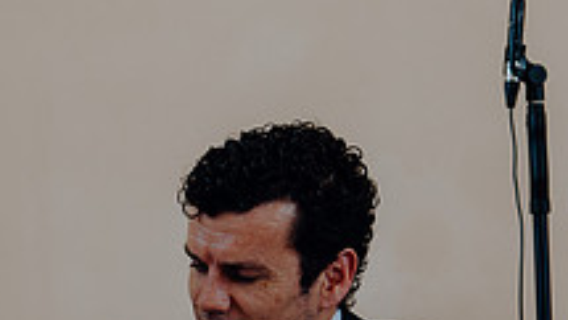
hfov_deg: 13.9
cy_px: 403
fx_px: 2259
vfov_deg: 8.0
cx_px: -100
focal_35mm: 150
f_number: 2.8
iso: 400
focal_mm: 53
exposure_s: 1/200
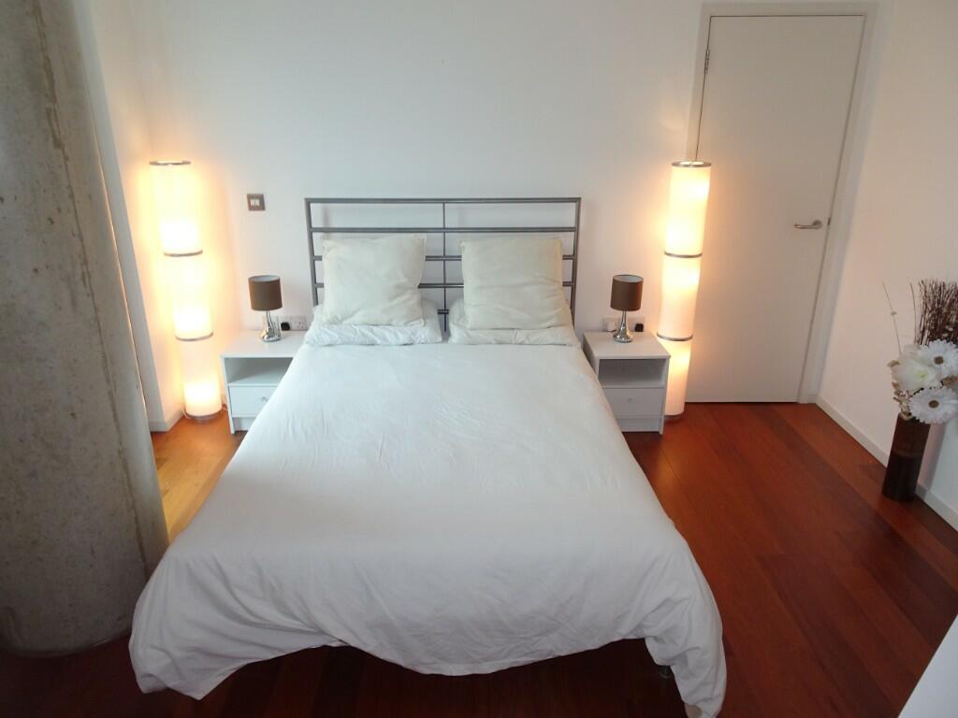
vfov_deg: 56.8
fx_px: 664
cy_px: 359
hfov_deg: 71.6
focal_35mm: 24
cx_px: 479
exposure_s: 1/30
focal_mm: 4.1
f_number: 3.5
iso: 160
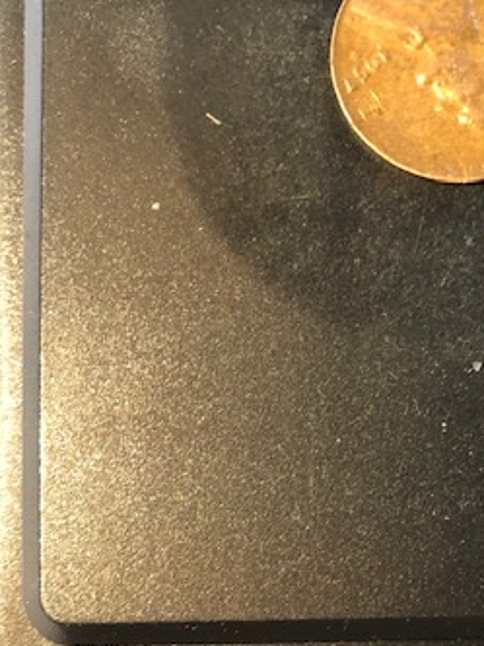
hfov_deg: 26.0
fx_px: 1007
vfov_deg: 35.3
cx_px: 449
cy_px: 416
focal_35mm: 54
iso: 100
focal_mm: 4
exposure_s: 1/9
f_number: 1.8
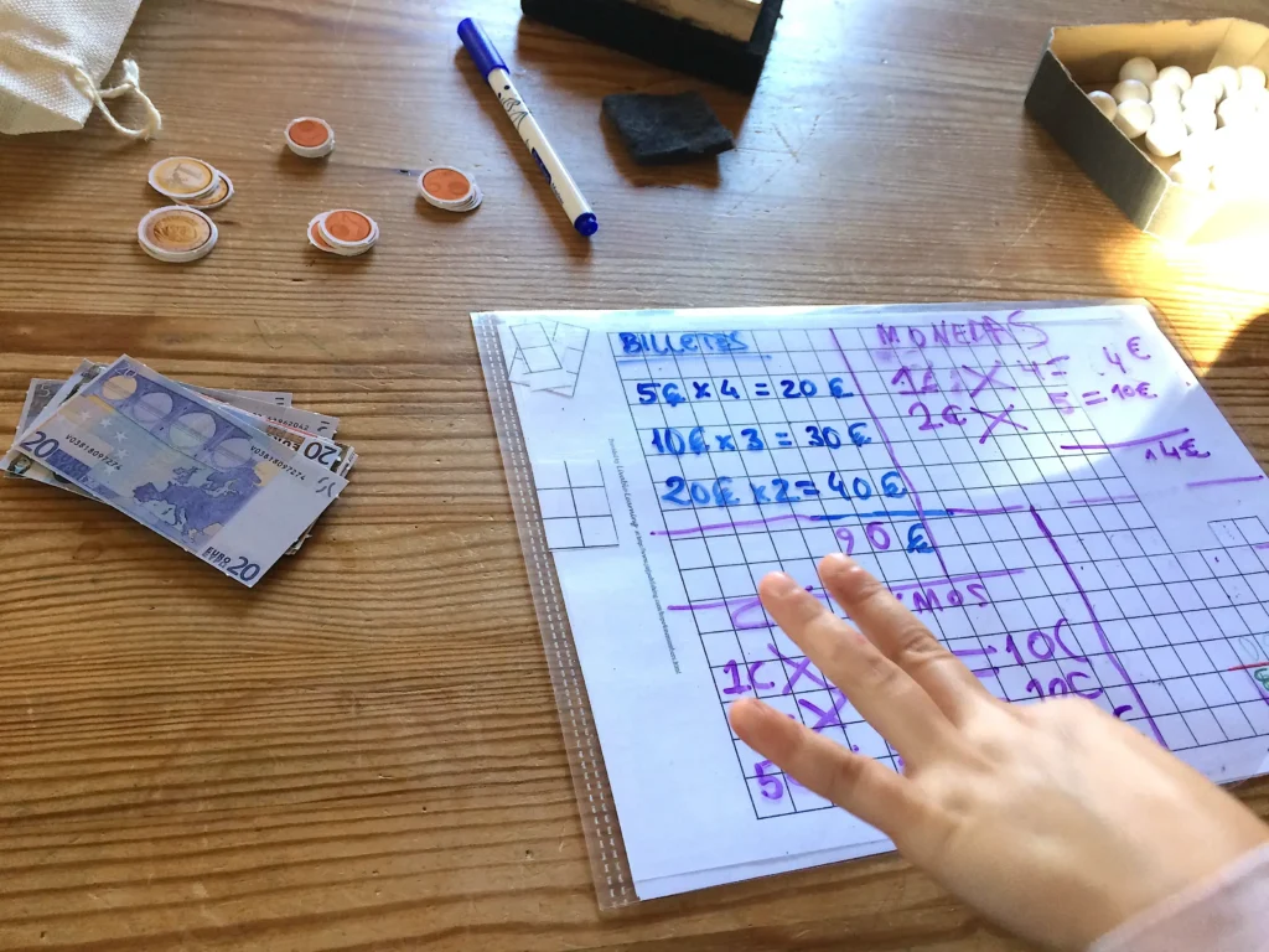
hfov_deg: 61.7
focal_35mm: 29
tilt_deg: -47.5
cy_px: 476
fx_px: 1063
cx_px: 634
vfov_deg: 48.2
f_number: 2.2
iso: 125
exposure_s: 1/33
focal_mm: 4.15
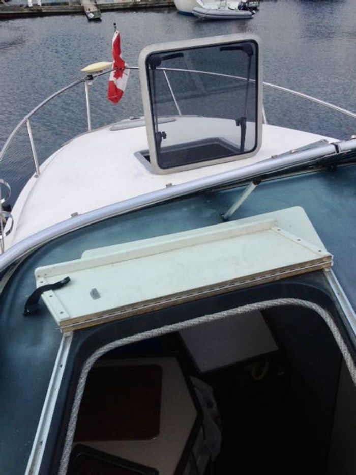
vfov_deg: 52.6
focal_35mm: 35
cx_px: 178
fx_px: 480
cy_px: 238
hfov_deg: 40.7
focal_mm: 4.28
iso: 50
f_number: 2.4
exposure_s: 1/2123
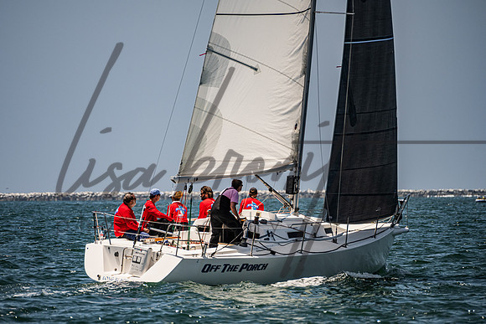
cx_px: 233
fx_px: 6537
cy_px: 177
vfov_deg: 2.8
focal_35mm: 484
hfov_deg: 4.3
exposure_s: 1/2000
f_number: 8
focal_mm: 400
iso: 400
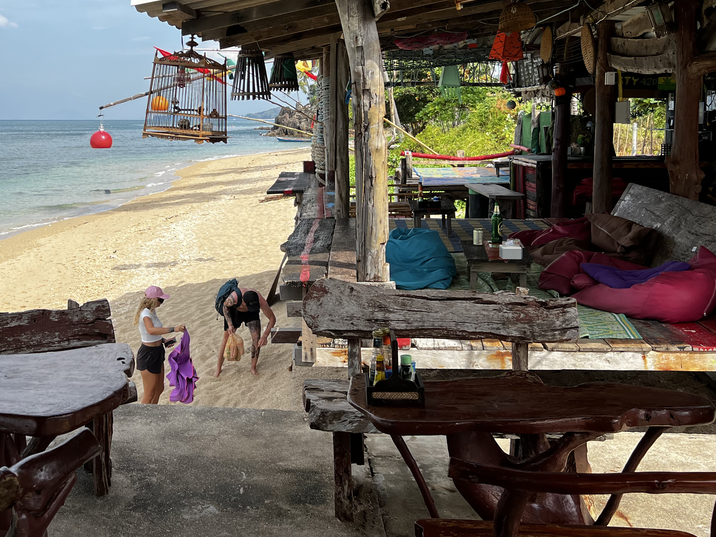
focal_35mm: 43
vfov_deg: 33.4
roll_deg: +0.8
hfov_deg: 42.9
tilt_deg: -4.0
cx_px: 212
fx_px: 889
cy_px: 187
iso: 50
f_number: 1.5
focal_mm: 5.7
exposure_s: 1/3356
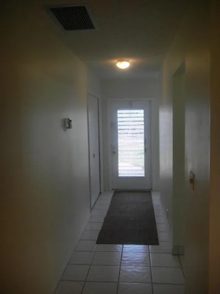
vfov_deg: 52.6
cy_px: 147
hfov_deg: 40.7
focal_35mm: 35
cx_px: 110
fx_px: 297
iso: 80
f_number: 3.6
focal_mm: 6.3
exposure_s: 1/42.7
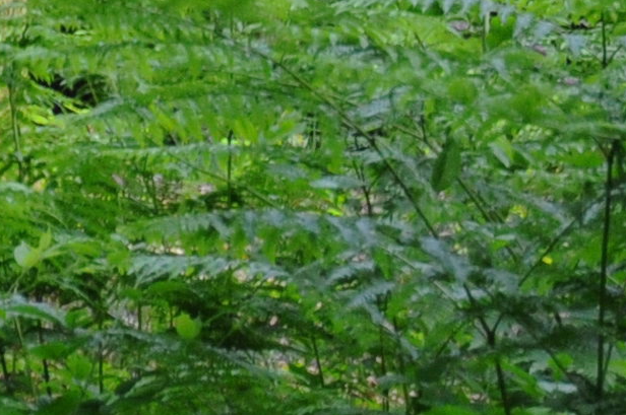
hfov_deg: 5.1
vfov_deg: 3.4
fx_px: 6894
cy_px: -854
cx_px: -514
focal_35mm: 397
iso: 640
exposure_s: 1/100
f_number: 5.6
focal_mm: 38
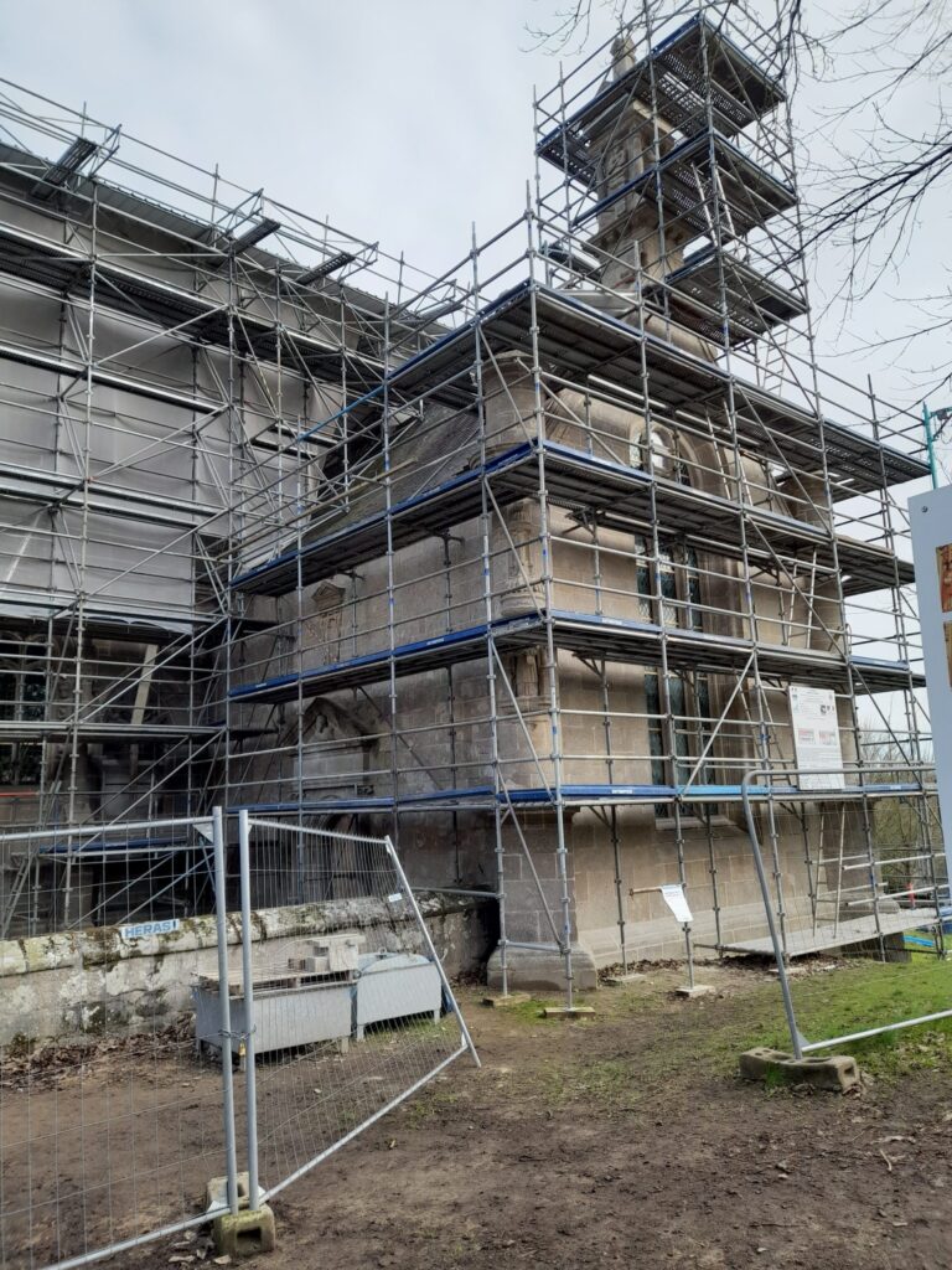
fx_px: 917
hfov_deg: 54.9
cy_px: 635
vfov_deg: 69.4
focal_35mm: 25
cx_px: 476
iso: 20
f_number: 2
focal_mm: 4.6
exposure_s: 1/120
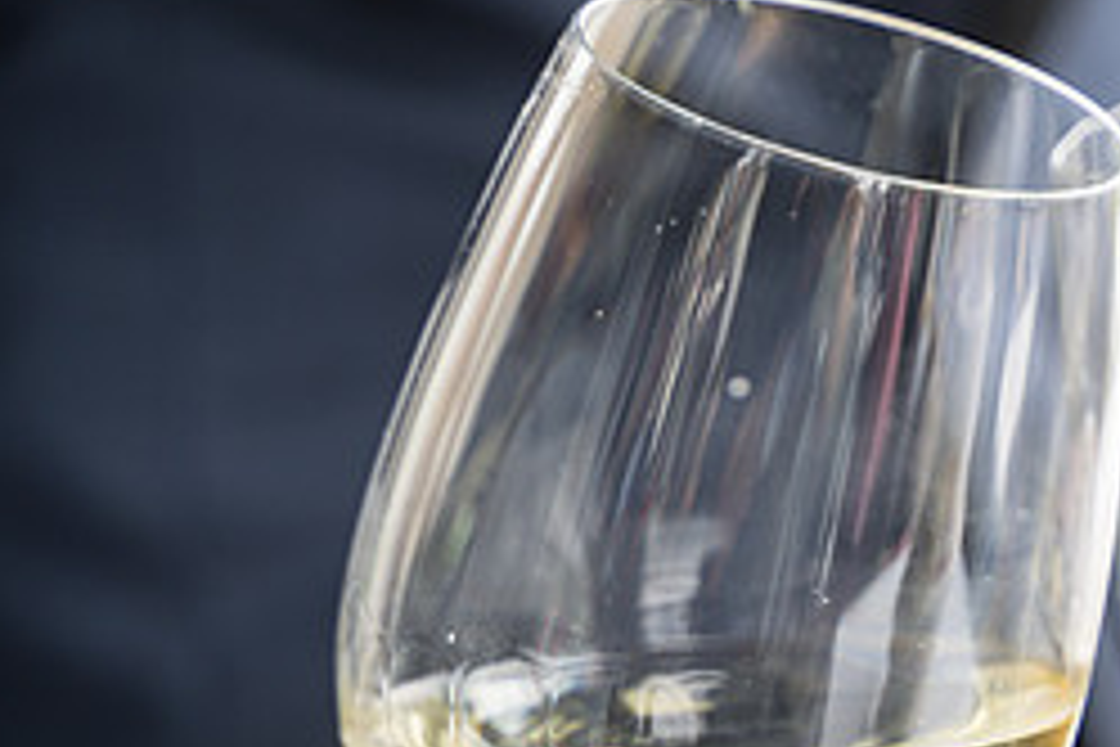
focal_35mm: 175
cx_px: 1142
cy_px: 479
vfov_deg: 7.8
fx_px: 5444
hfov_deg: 11.6
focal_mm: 75
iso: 160
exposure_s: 1/80
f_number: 2.8
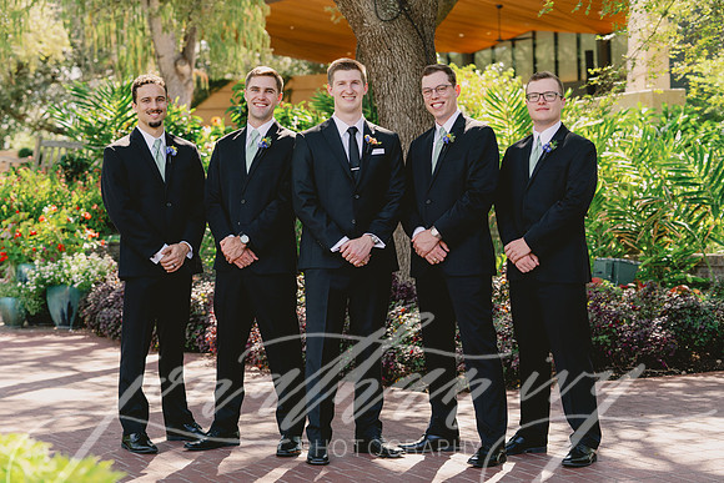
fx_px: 1750
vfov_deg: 15.7
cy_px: 242
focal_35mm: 87
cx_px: 362
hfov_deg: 23.4
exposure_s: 1/400
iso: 400
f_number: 4.5
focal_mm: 87
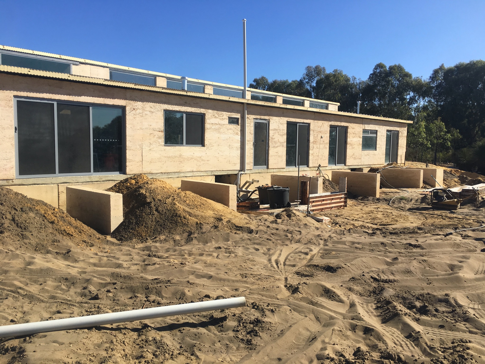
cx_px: 242
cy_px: 182
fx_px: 406
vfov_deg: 48.2
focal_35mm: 29
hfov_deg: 61.7
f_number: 2.2
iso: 25
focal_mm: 4.15
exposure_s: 1/1789
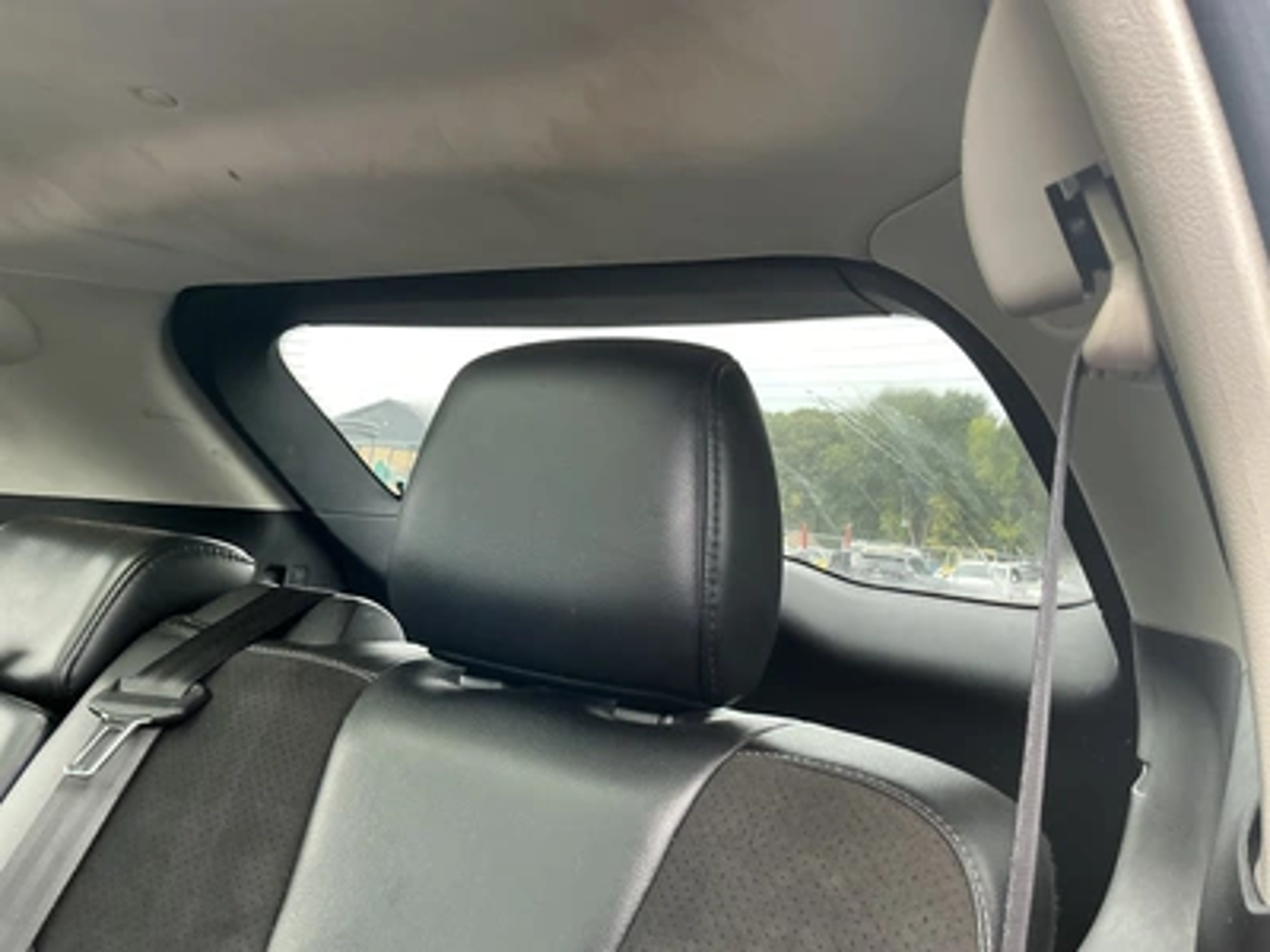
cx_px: 635
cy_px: 476
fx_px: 1027
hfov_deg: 63.4
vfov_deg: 49.7
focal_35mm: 28
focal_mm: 3
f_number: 1.8
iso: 100
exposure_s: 1/60
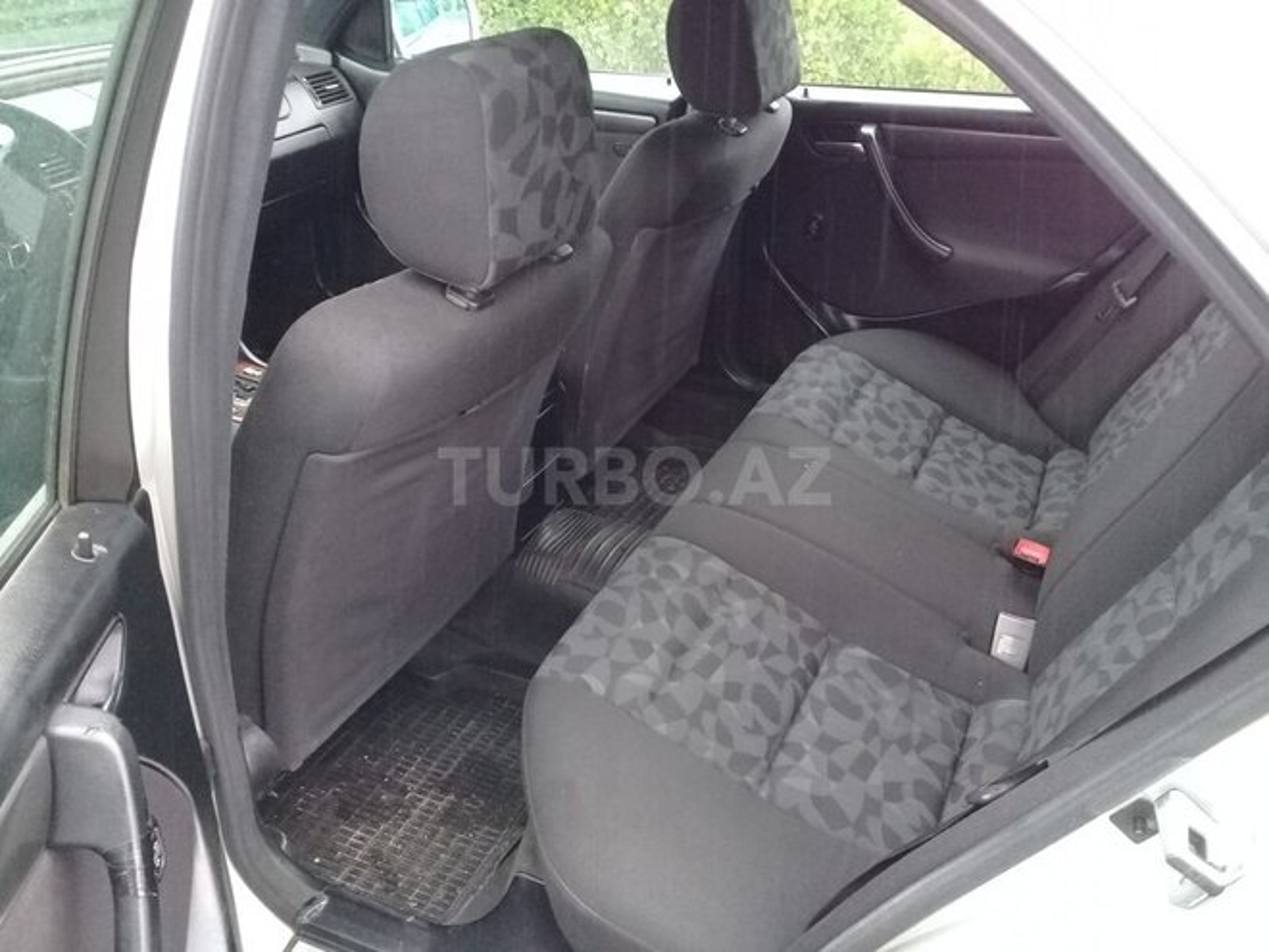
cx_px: 634
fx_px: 1136
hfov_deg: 58.4
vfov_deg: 45.4
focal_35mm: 31
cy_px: 476
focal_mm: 3.3
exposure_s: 1/33
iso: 200
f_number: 2.2
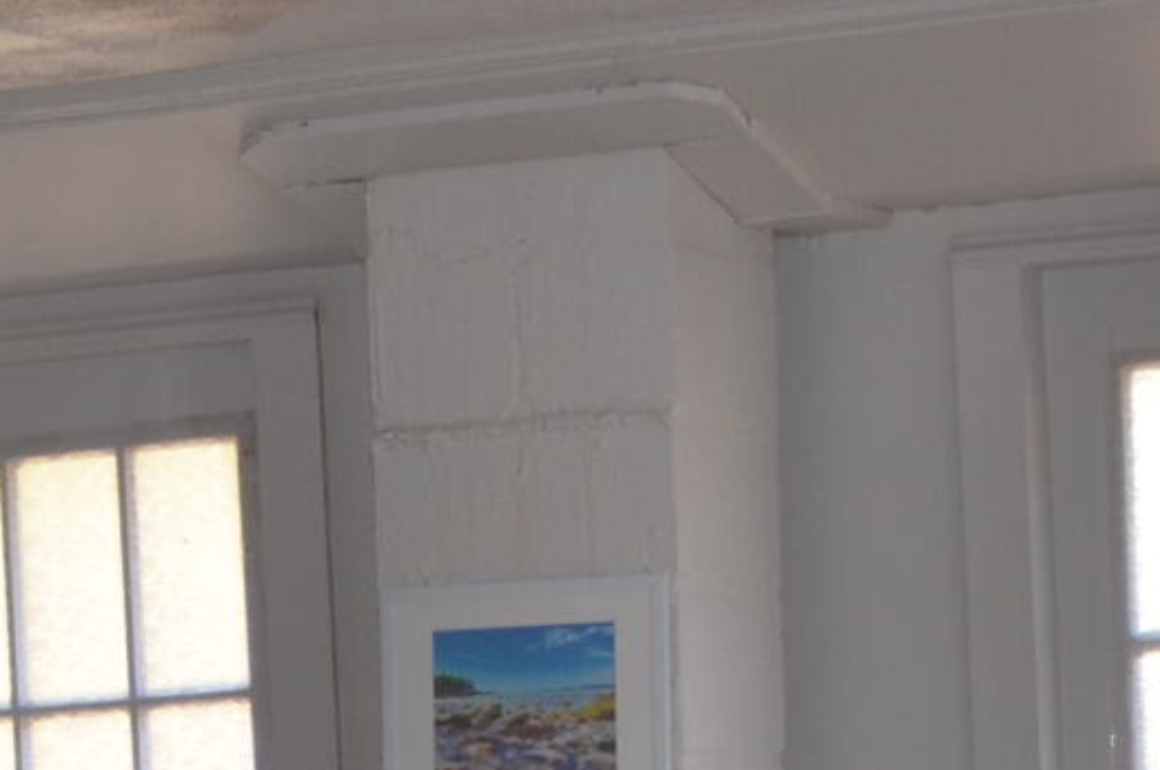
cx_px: -215
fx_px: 5534
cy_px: 1499
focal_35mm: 172
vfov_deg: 7.6
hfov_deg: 11.7
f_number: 3.8
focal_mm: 20
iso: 360
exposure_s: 1/125
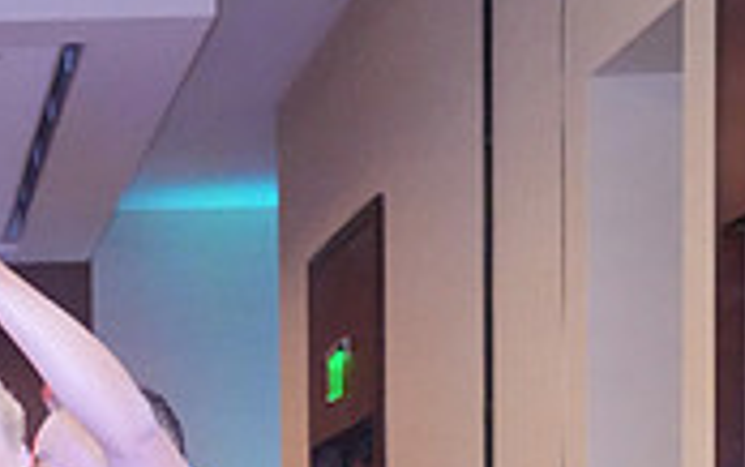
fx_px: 2763
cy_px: 981
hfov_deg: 15.0
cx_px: -45
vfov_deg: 9.0
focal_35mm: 136
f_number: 4
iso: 12800
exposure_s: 1/400
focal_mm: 40
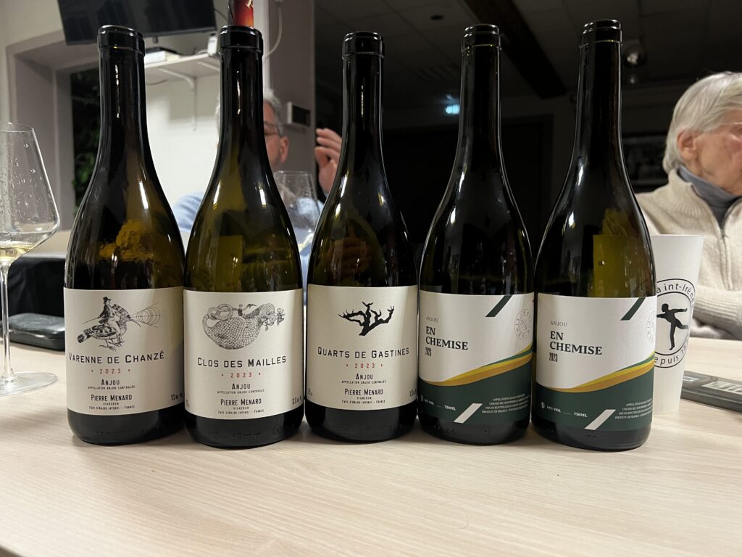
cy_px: 278
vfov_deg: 53.1
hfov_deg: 67.3
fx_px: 557
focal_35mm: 26
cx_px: 371
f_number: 1.5
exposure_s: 1/50
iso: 320
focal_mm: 5.7
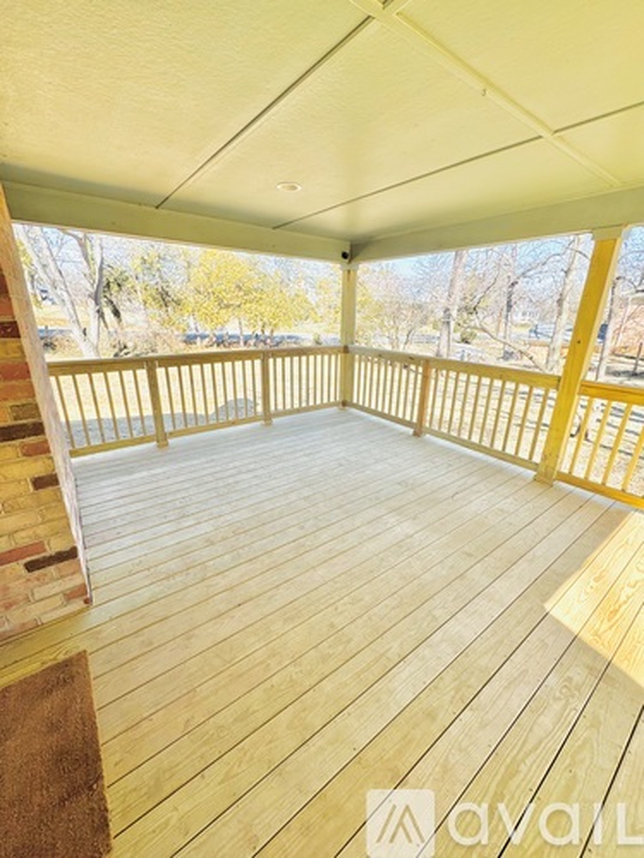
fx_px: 347
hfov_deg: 85.7
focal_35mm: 14
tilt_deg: -19.1
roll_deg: -1.3
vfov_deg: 102.1
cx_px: 322
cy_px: 429
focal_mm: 2.22
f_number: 2.2
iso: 40
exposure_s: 1/464
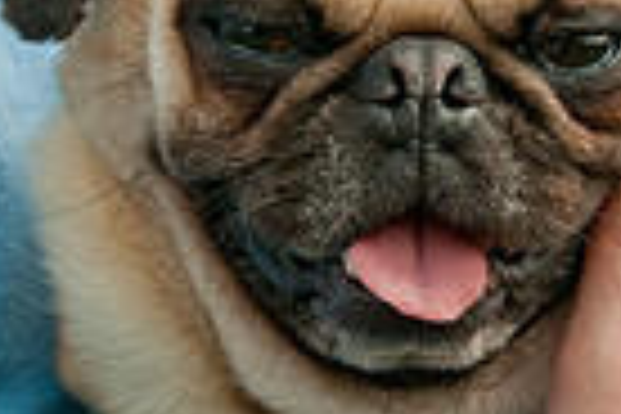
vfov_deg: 2.1
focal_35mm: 661
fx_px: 11403
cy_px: -110
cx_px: 810
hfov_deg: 3.1
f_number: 5
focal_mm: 105
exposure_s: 1/800
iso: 200
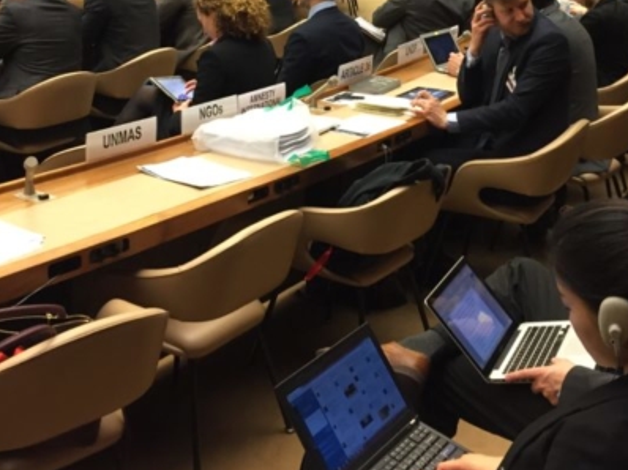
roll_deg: -1.7
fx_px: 1015
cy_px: 44
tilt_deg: -9.7
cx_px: 339
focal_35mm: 56
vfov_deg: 25.3
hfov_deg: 34.4
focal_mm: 4.15
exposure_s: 1/30
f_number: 2.2
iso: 125
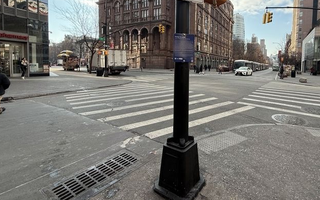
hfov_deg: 86.5
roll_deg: -1.5
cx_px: 197
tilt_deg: -3.2
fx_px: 166
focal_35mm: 19
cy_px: 73
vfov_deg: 61.3
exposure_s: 1/638
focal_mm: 2.22
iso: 64
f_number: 2.2
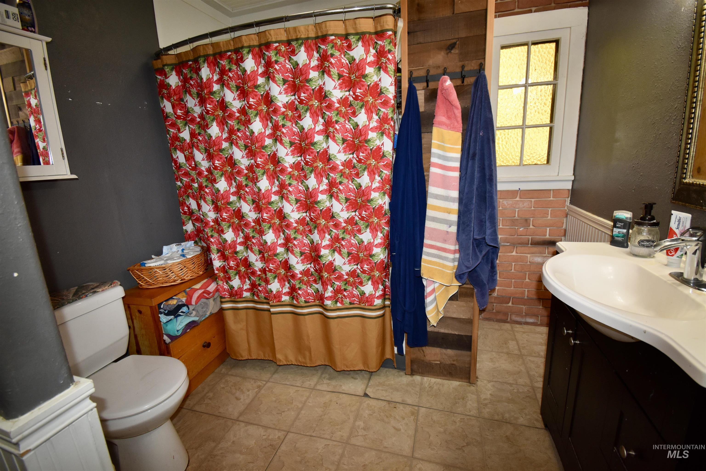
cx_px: 353
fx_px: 294
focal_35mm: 15
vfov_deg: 77.3
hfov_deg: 100.4
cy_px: 236
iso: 800
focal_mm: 10
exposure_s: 1/80
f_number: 4.5
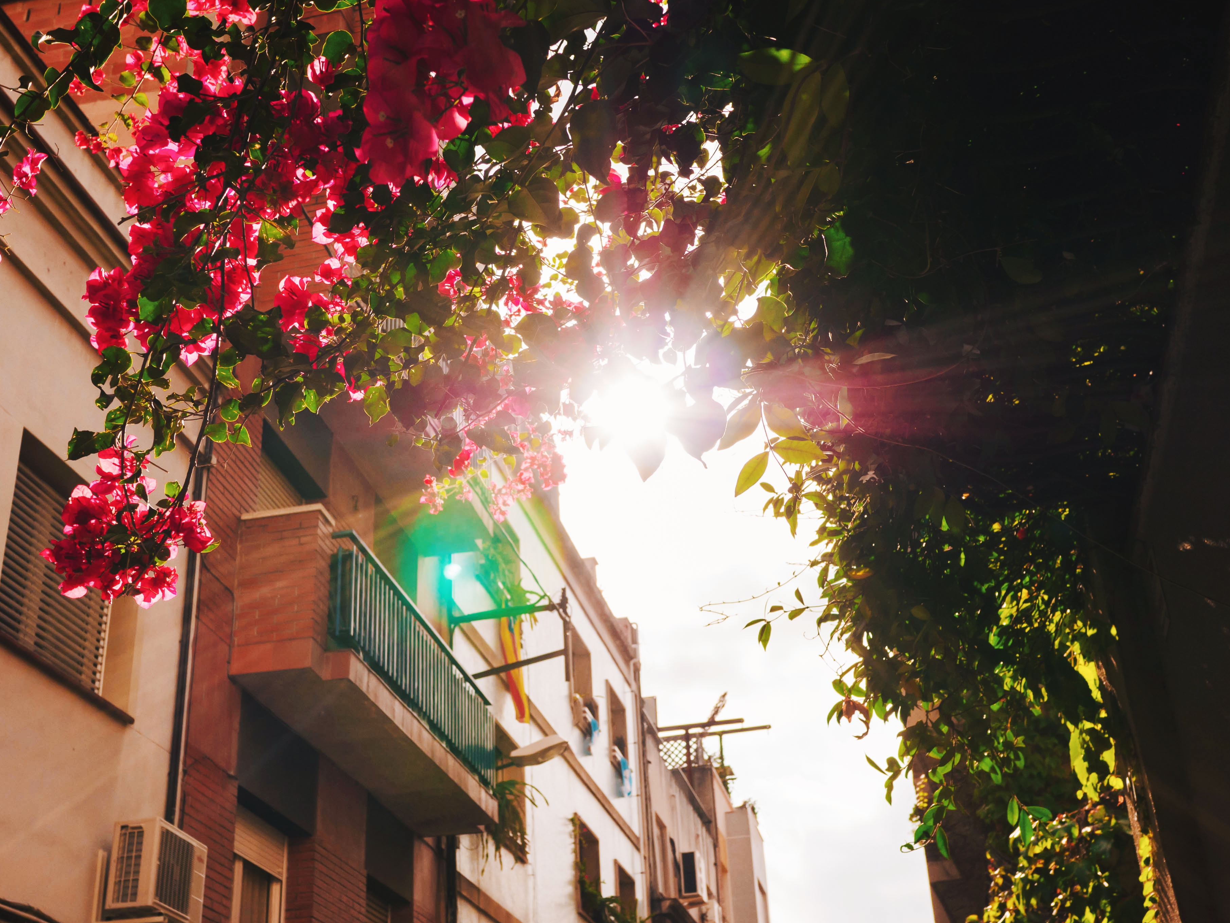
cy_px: 491
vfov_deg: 33.6
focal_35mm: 43
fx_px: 1528
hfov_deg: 43.8
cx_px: 544
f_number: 4.5
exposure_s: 1/1250
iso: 250
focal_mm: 15
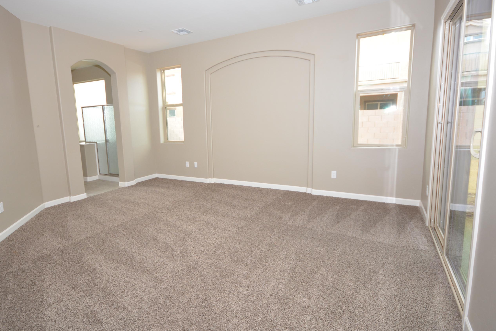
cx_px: 228
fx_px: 270
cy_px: 154
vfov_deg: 62.9
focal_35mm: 20
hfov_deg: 85.0
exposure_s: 1/60
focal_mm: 11
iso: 450
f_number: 4.2
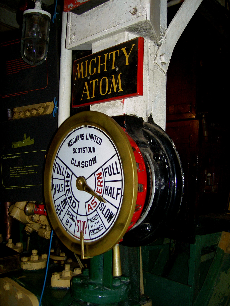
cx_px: 115
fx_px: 346
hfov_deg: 36.8
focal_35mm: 39
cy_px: 153
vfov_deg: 47.9
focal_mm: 8
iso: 100
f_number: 2.8
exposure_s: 1/59.5
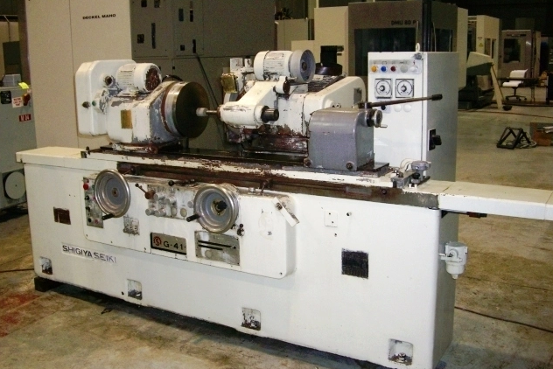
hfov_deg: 48.4
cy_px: 170
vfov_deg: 33.4
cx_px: 279
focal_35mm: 40
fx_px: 615
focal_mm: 7.9
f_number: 2.8
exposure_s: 1/60
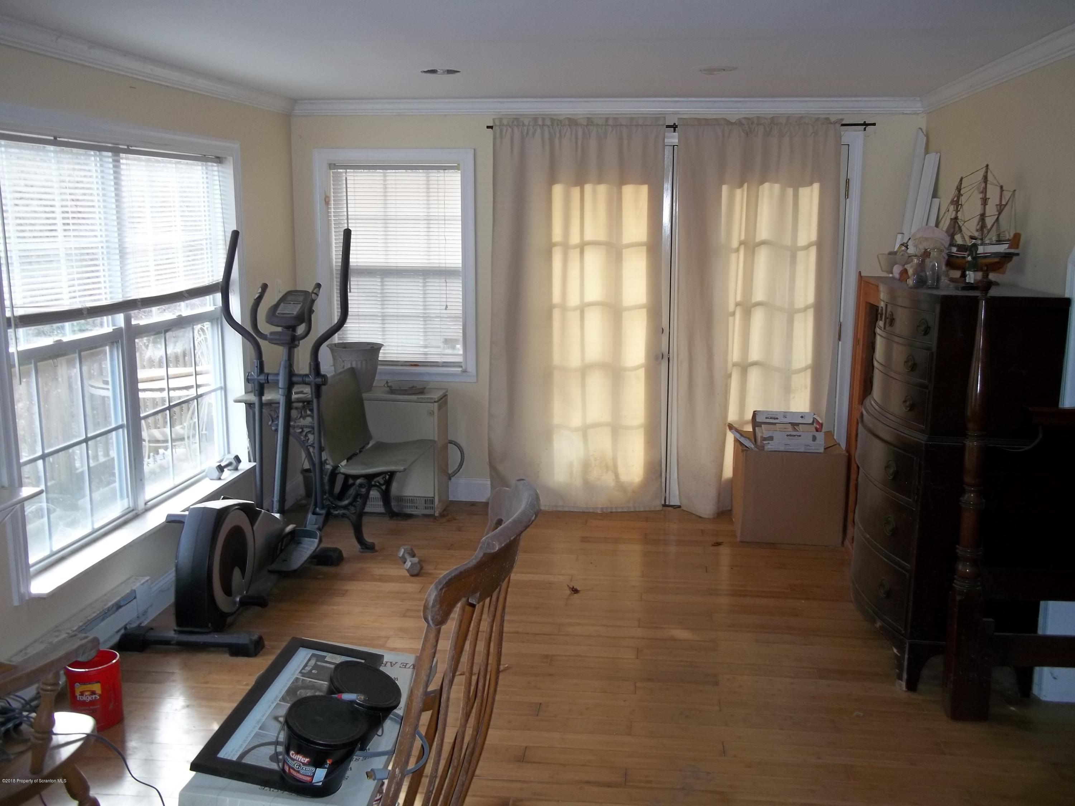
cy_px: 403
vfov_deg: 44.2
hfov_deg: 56.8
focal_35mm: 32
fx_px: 994
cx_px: 538
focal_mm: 5.7
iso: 80
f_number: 2.9
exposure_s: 1/40
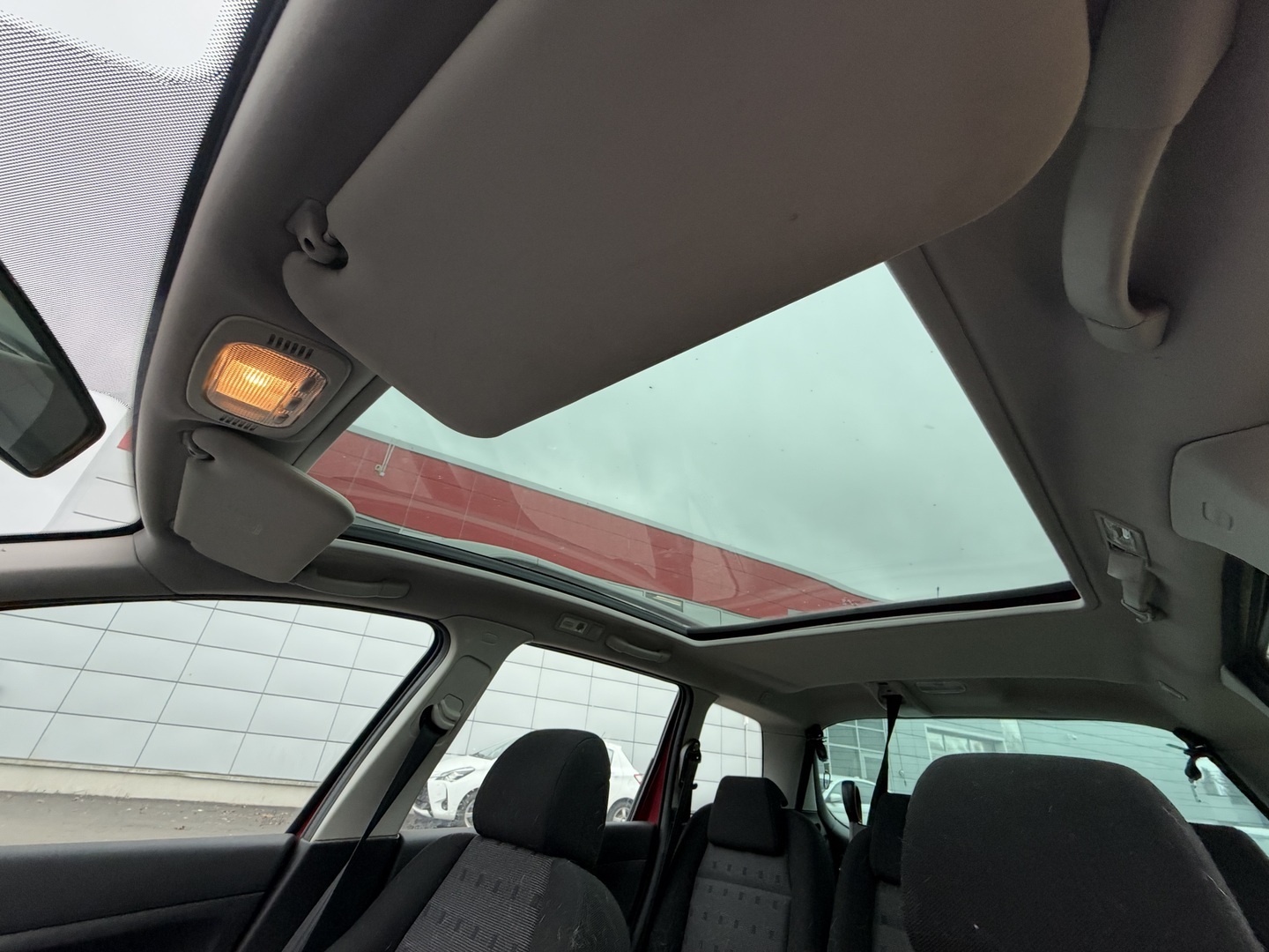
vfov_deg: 85.7
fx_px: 513
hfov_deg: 102.1
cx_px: 634
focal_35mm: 14
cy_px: 476
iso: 100
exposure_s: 1/121
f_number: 2.2
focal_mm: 2.22
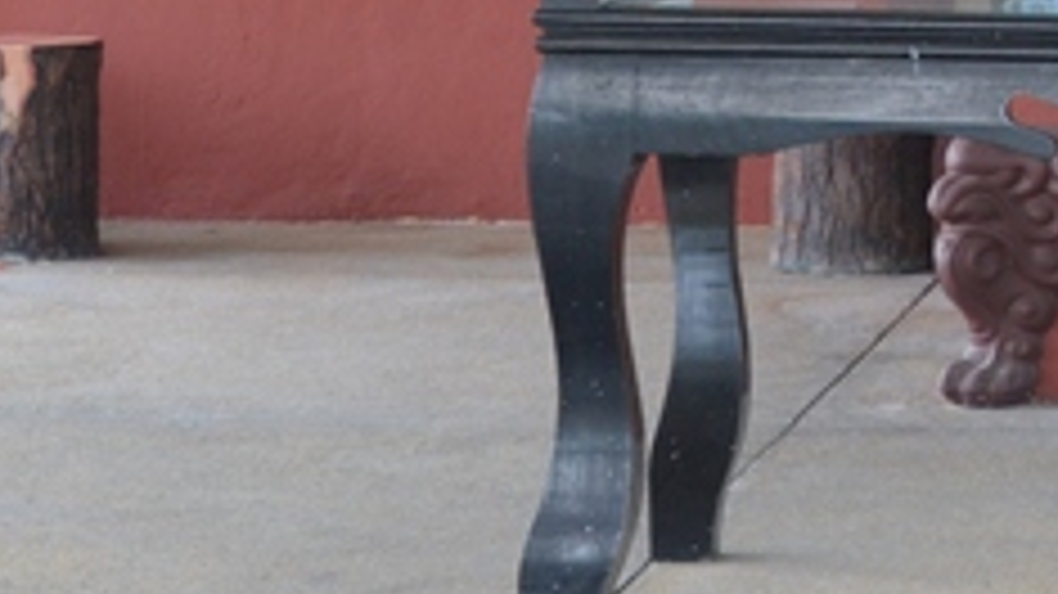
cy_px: -680
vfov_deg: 5.4
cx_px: 1783
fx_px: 6142
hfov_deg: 9.5
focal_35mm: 219
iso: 320
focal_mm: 32
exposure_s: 1/125
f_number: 5.6
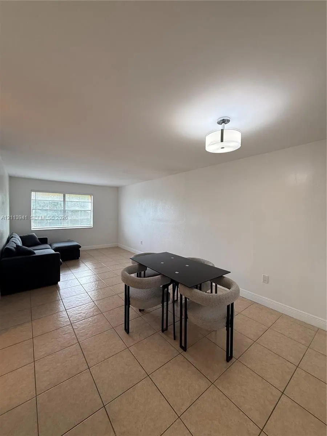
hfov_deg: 85.7
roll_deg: +0.1
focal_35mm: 14
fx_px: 176
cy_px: 218
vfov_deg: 102.1
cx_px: 164
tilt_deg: -1.6
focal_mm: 2.22
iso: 125
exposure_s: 1/120
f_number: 2.2
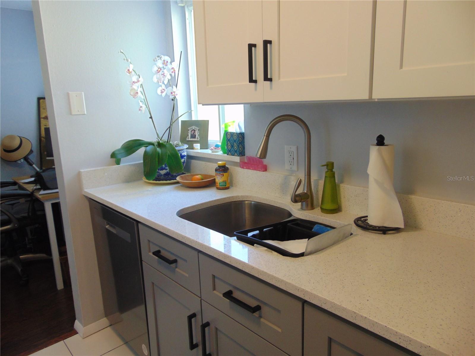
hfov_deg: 69.4
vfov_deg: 54.9
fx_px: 343
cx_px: 238
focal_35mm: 25
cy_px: 178
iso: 160
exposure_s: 1/30
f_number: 3
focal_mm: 4.5
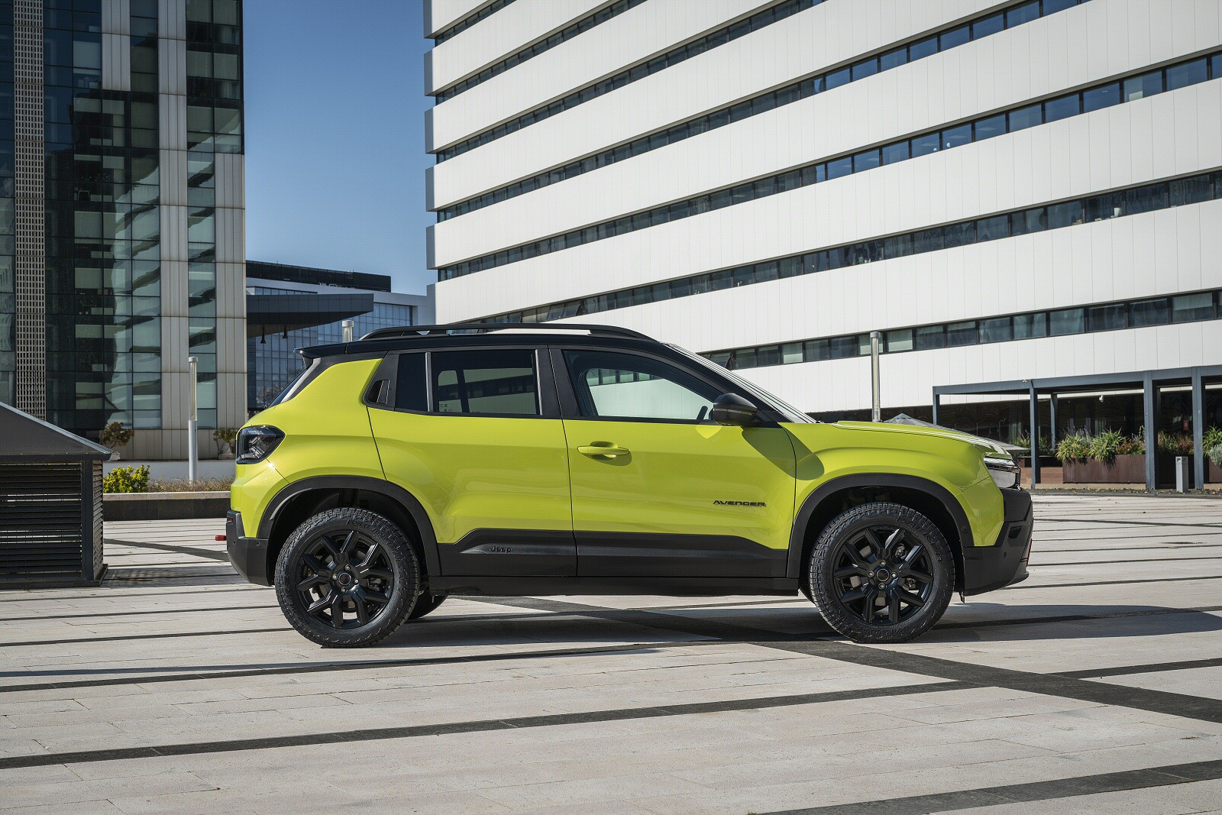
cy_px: 408
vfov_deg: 25.5
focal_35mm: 53
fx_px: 1799
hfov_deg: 37.5
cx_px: 611
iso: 64
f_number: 9
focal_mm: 53
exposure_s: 1/320
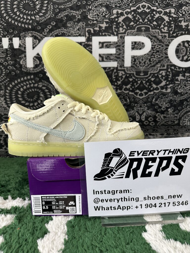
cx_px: 95
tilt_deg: -7.6
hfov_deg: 56.8
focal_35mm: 24
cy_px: 126
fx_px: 176
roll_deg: +0.9
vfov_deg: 71.6
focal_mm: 6.86
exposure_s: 1/50
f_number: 1.78
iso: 250
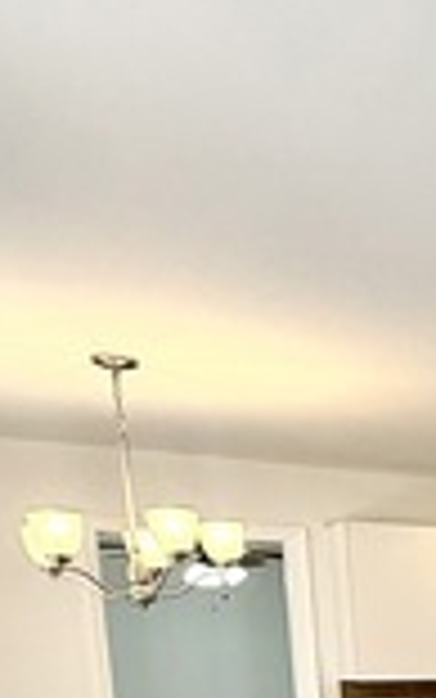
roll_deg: +1.2
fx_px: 1216
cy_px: 811
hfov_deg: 14.4
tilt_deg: -6.9
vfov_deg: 28.4
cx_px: 1018
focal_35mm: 64
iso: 100
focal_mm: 2.22
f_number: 2.2
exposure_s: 1/120
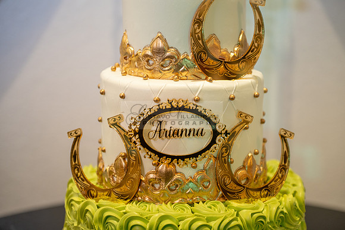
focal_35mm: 70
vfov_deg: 19.5
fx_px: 671
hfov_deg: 28.8
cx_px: 172
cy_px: 115
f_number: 3.2
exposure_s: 1/160
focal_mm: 70
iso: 640
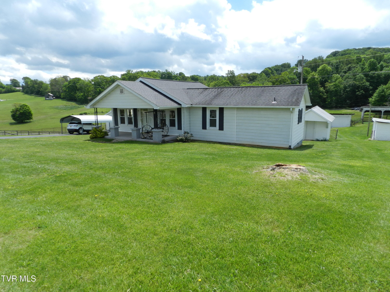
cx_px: 195
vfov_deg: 58.9
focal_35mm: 23
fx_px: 259
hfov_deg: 73.9
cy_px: 146
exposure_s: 1/800
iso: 160
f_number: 4.5
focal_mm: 4
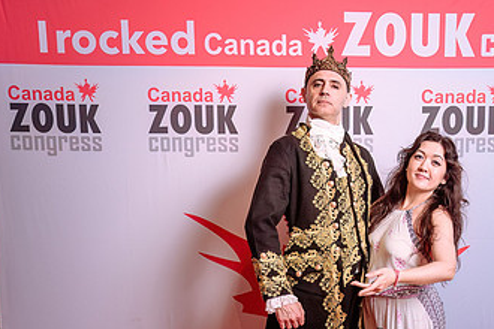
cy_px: 281
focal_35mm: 51
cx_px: 329
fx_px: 700
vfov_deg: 25.8
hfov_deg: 38.4
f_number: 4.5
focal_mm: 28
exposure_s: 1/160
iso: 200
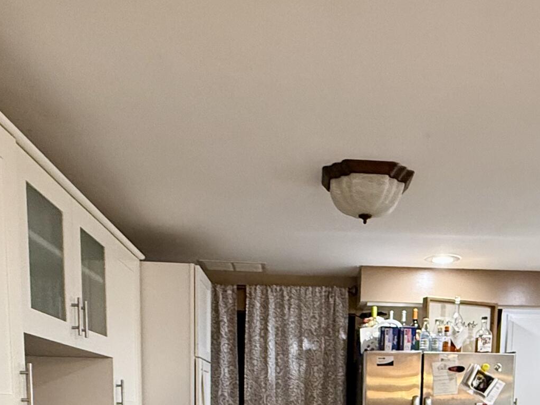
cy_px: 505
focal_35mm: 41
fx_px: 640
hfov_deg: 45.5
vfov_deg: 29.4
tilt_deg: -8.0
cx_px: 332
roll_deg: -1.8
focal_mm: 2.22
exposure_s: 1/60
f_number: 2.2
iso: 500
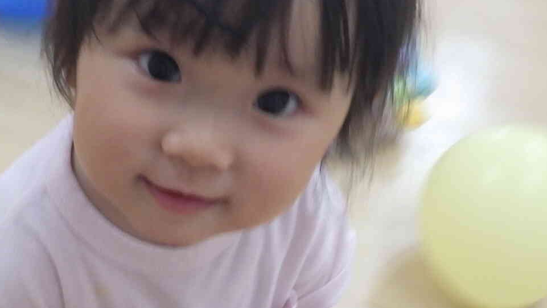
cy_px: 280
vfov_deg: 18.2
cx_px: 96
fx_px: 943
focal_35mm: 65
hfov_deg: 31.4
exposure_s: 1/45
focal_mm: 5
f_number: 3.5
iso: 320
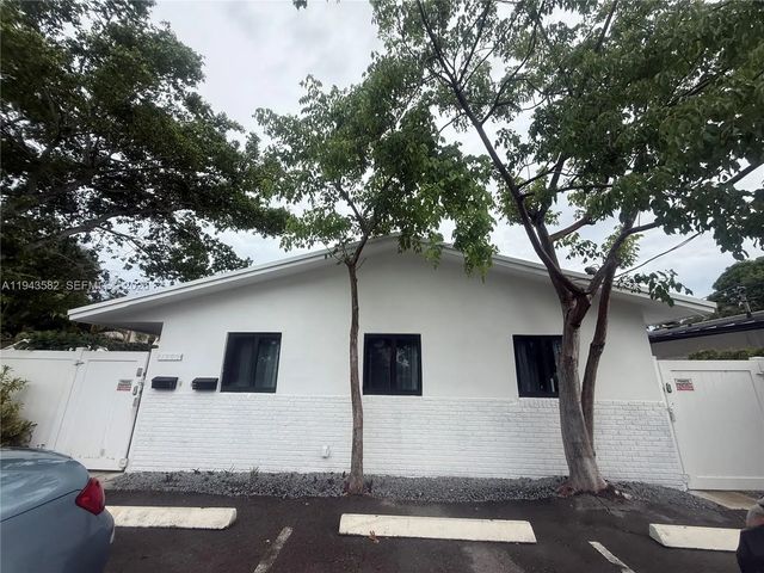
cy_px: 286
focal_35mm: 14
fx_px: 309
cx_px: 382
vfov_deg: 85.7
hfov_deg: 102.1
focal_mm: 2.22
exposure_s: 1/564
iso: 50
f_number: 2.2
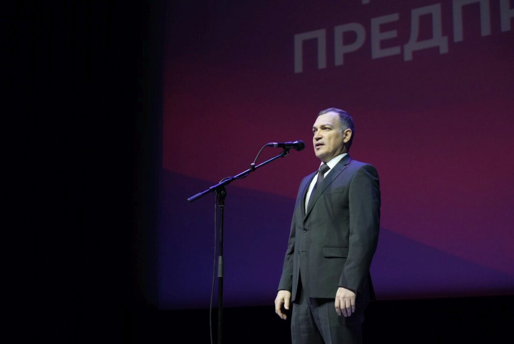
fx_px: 1043
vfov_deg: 18.7
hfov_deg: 27.7
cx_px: 257
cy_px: 172
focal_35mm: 73
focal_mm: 73
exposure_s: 1/320
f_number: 4
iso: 3200
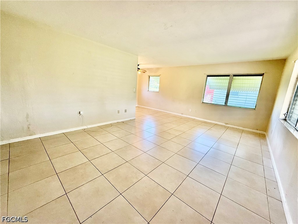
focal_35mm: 14
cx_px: 149
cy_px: 112
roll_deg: -4.2
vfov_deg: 85.7
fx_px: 121
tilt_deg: -11.0
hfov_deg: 102.1
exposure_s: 1/120
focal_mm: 2.22
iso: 400
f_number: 2.2
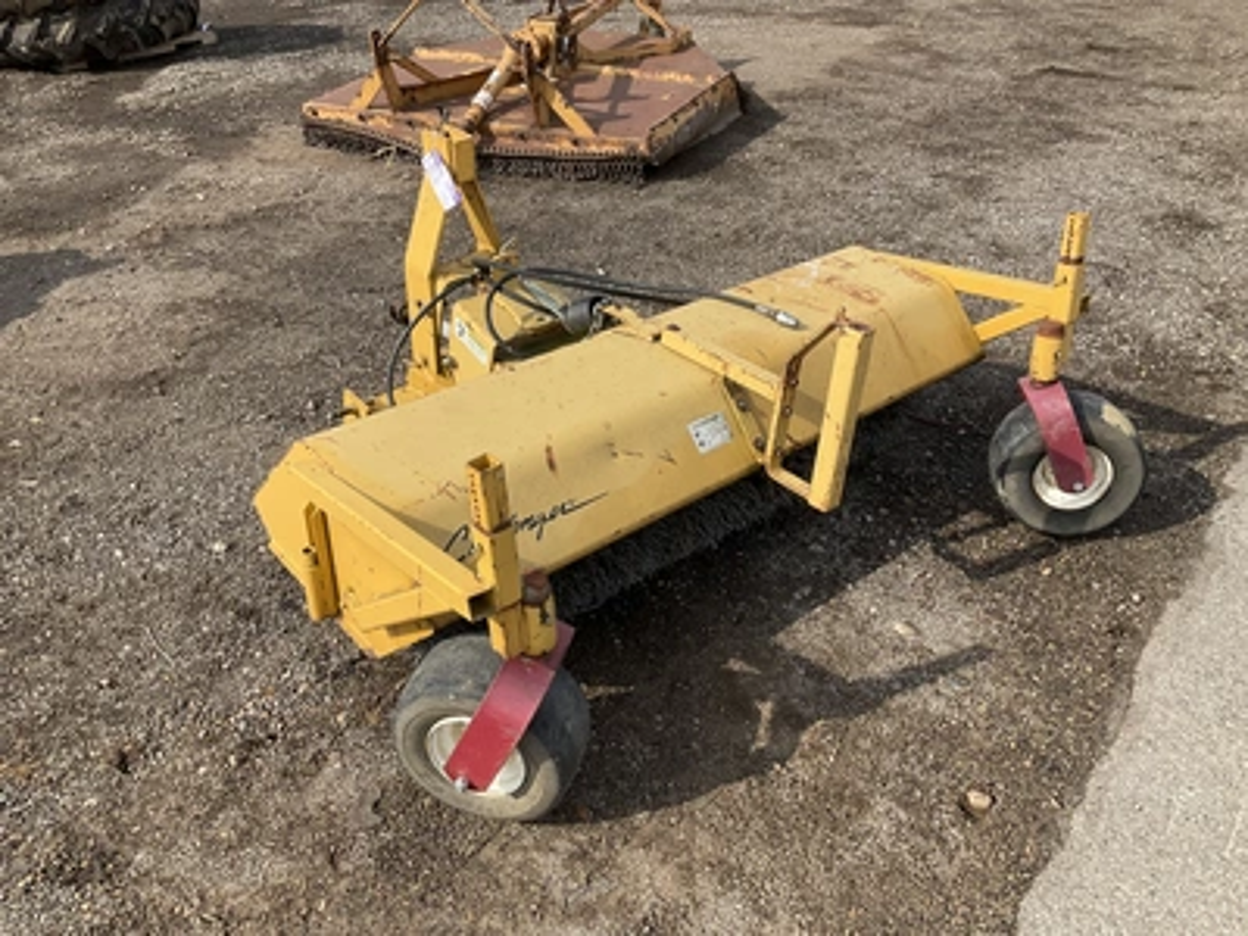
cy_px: 468
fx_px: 1046
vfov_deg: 48.2
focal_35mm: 29
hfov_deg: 61.7
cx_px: 624
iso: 25
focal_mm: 3
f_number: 1.8
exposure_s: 1/1121
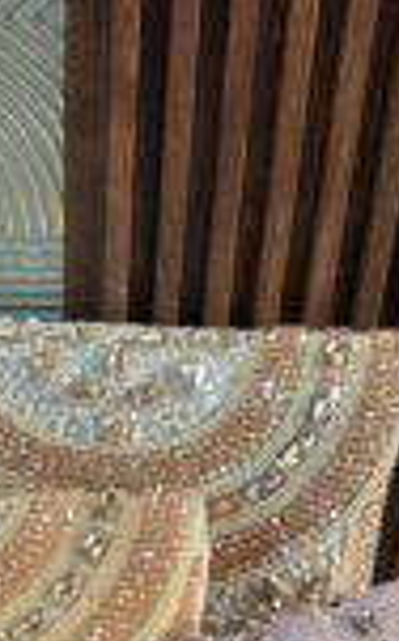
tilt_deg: -39.9
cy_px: 565
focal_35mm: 73
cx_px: 110
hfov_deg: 17.7
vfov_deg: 27.3
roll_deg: -3.0
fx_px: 1274
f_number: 1.6
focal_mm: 5.96
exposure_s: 1/50
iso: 80
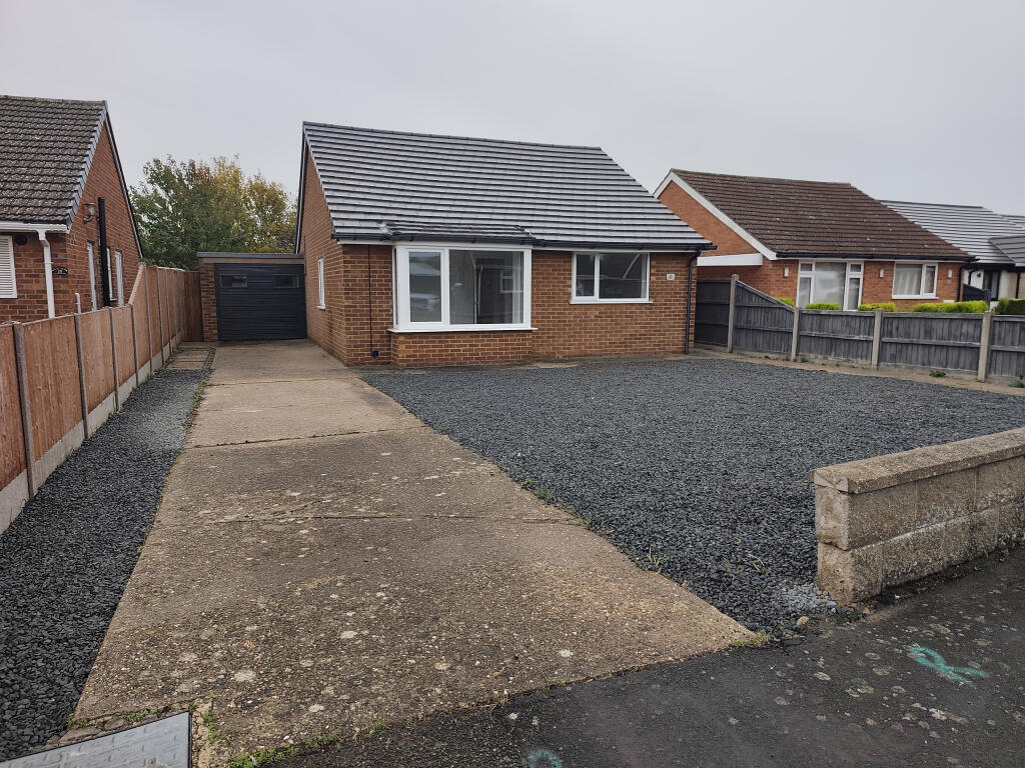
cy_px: 384
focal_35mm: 23
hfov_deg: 73.9
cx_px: 512
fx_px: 681
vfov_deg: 58.9
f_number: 1.65
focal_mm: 6.19
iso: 50
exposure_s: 1/252
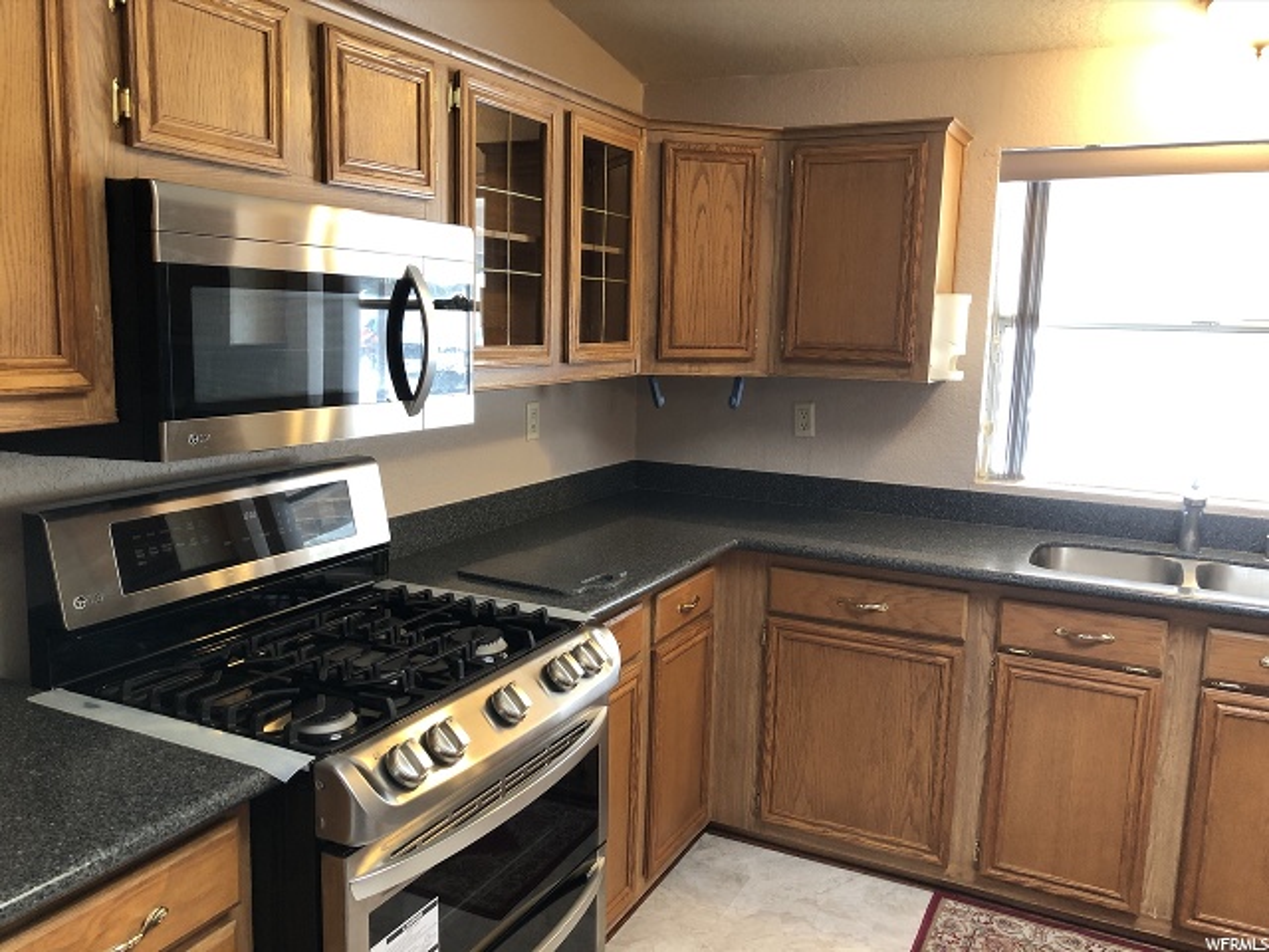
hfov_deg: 63.4
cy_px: 476
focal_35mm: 28
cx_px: 634
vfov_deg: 49.7
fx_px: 1026
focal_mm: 3.99
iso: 50
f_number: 1.8
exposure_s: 1/15
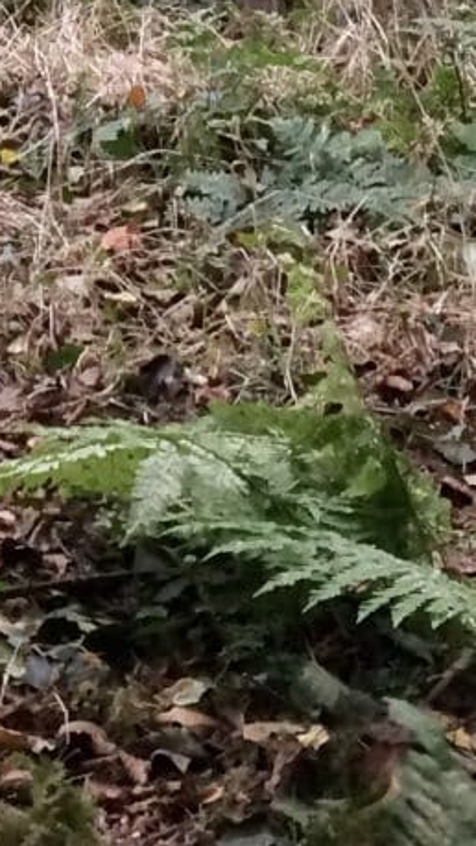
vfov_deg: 14.4
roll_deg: +0.0
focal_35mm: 141
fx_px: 3166
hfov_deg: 8.4
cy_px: -361
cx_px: -262
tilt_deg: -1.9
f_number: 2.2
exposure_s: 1/33
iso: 64
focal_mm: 4.15
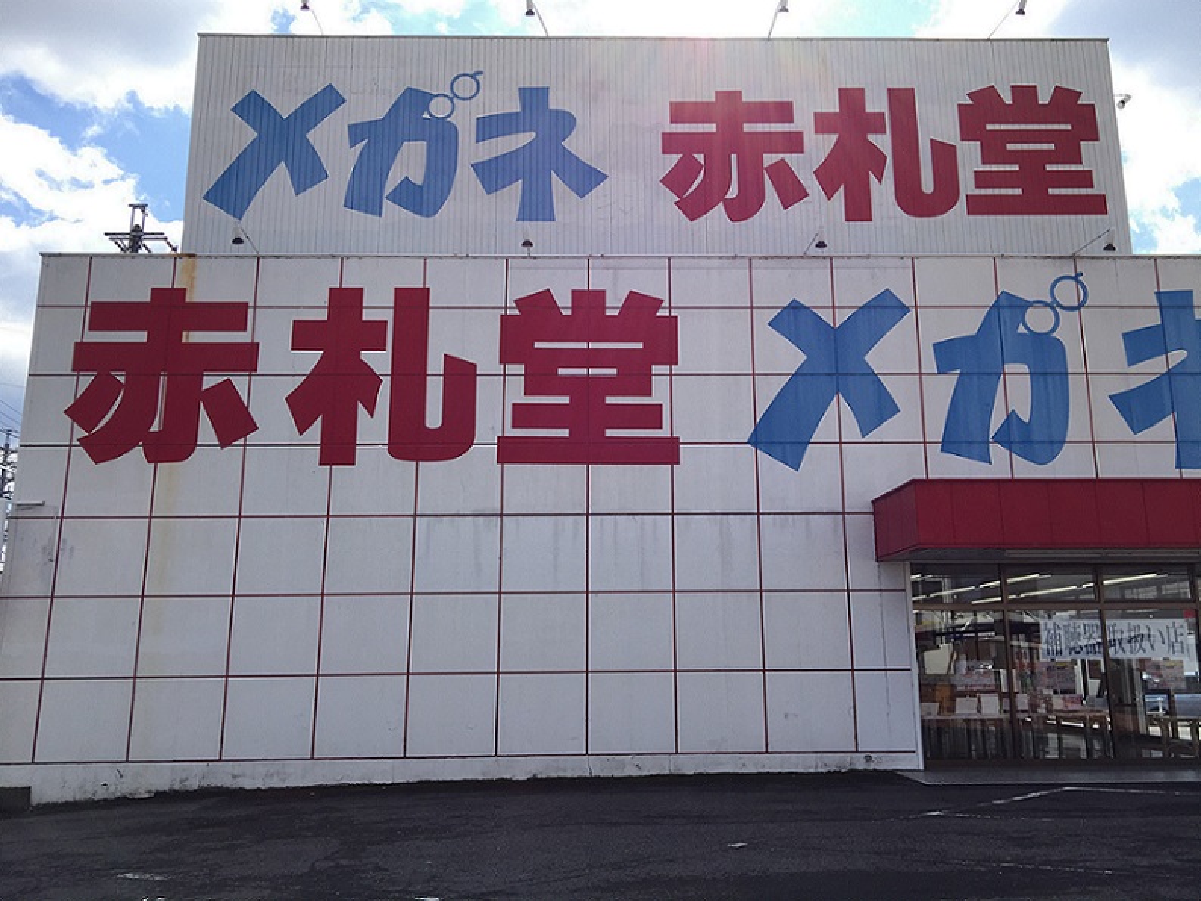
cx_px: 600
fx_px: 1006
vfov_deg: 48.2
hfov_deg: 61.7
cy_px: 450
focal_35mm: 29
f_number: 2.2
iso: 32
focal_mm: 4.15
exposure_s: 1/1799
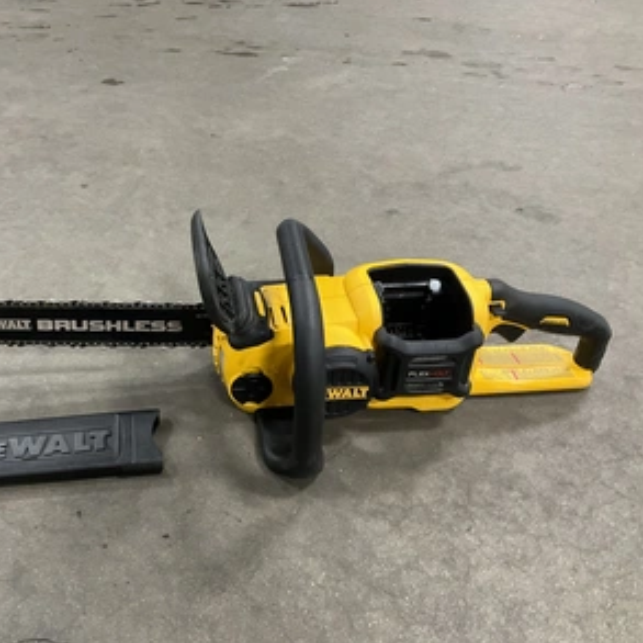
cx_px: 211
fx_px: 736
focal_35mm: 35
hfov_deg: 46.4
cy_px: 325
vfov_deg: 47.2
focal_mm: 3
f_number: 1.8
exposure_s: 1/40
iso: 320
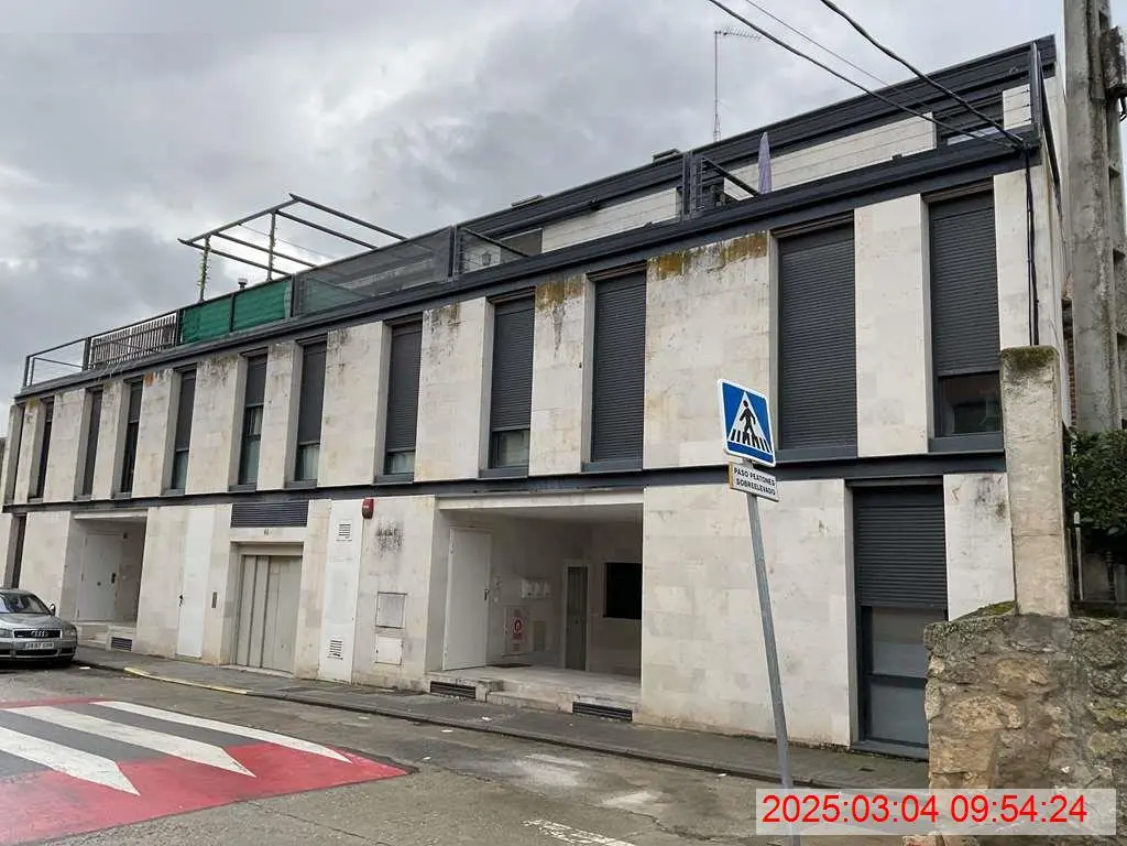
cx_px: 564
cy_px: 423
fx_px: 944
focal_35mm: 29
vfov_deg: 48.2
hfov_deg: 61.7
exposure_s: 1/439
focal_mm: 3
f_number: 1.8
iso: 16
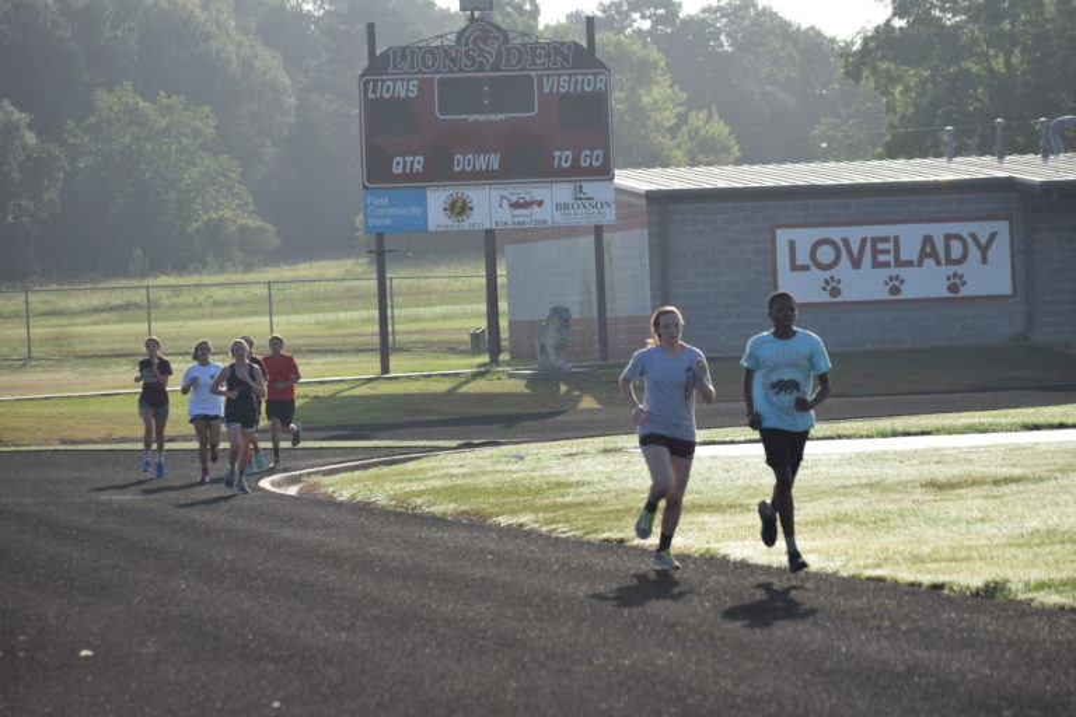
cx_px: 538
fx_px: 4931
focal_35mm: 165
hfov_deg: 12.5
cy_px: 358
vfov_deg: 8.3
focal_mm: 110
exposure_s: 1/1600
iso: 400
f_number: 5.6
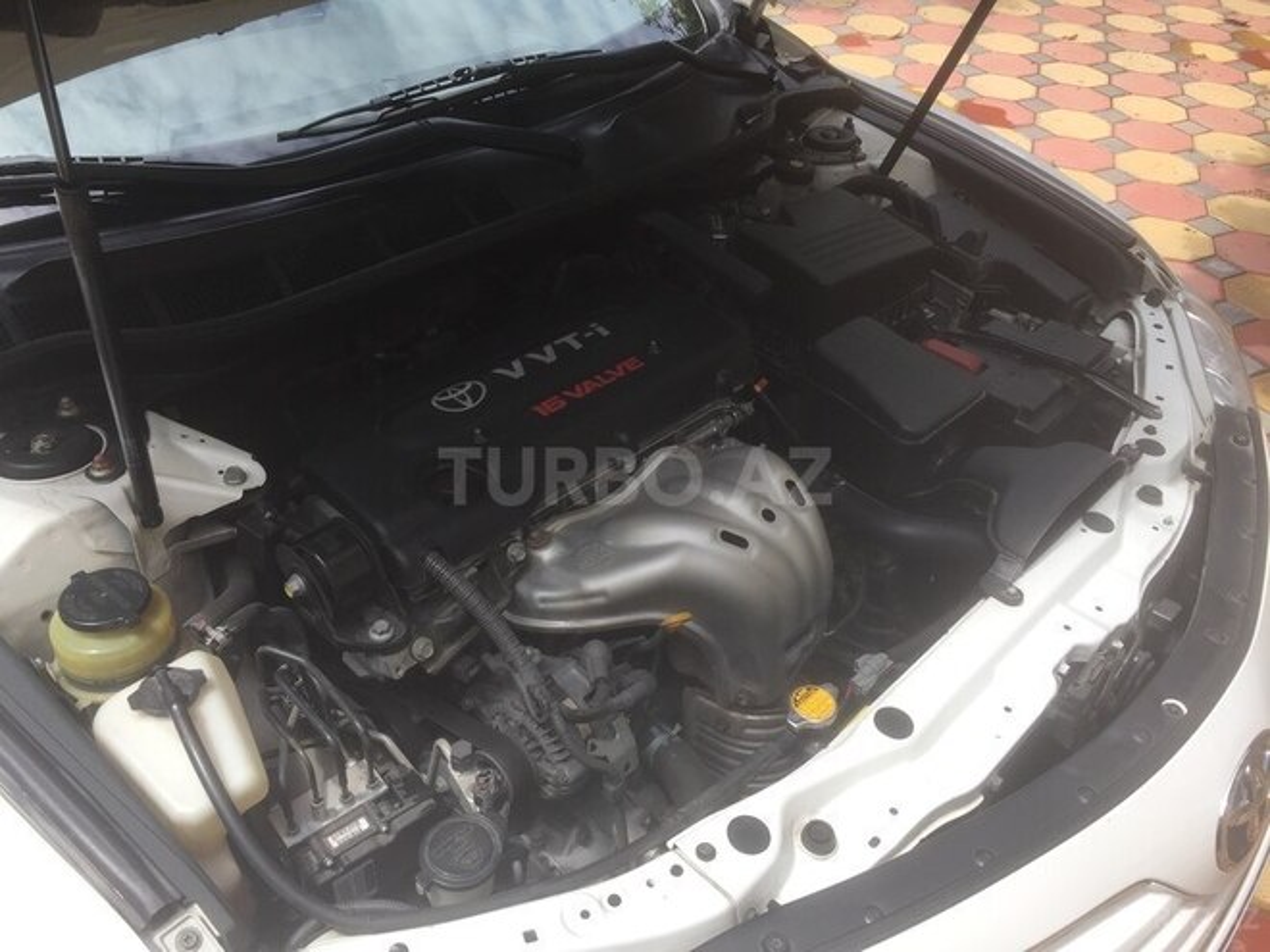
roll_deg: -5.4
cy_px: 476
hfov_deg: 61.7
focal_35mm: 29
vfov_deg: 48.2
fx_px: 1064
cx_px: 635
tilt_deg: -39.8
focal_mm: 4.15
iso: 32
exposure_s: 1/732
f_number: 2.2
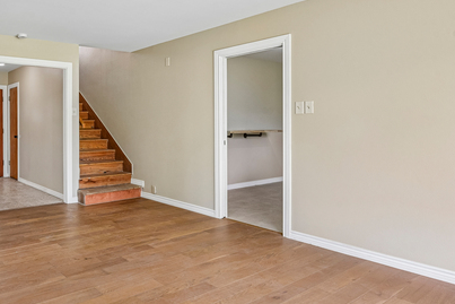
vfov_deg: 47.8
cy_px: 128
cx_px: 114
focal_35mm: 27
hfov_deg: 63.4
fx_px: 341
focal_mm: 17
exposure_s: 1/20
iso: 400
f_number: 8
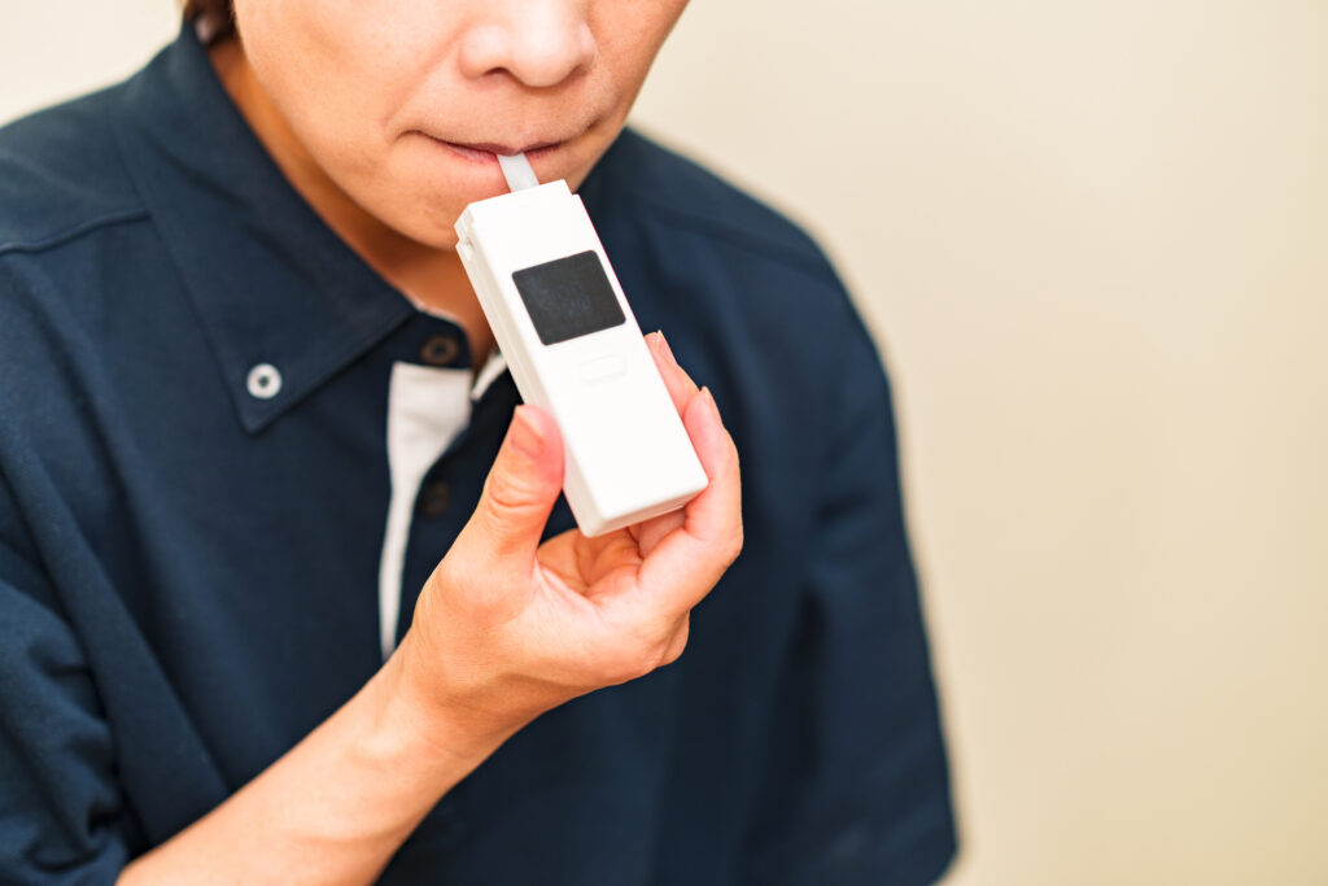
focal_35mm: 85
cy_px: 443
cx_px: 664
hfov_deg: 23.9
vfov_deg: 16.1
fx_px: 3136
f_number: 2
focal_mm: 85
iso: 100
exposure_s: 1/160
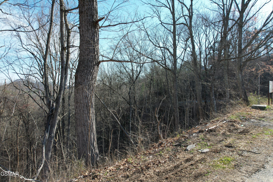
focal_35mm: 22
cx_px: 136
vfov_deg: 57.2
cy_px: 91
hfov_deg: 78.6
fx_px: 167
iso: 130
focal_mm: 8.38
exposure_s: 1/1000
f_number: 2.8
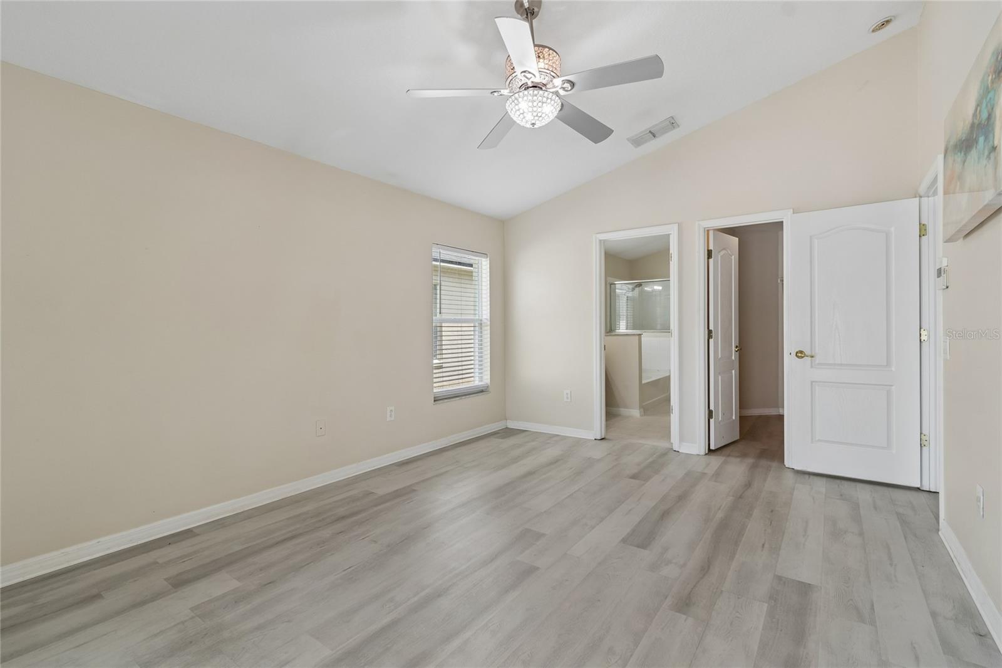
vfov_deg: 77.3
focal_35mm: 15
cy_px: 334
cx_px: 501
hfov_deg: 100.4
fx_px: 417
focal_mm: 10
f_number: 7.1
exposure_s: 1/30
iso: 100
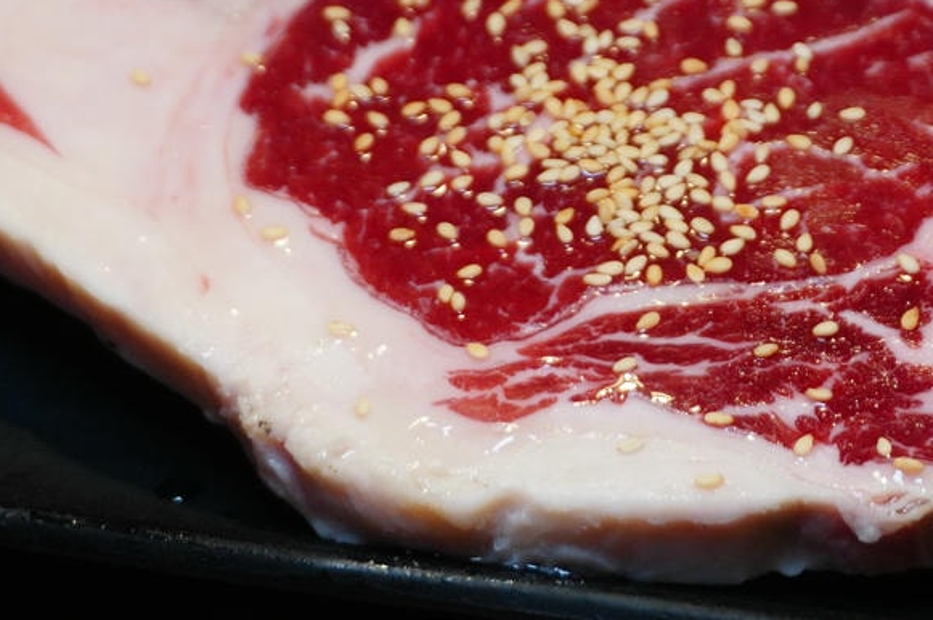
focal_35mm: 127
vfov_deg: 10.7
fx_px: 3289
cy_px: 117
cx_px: 638
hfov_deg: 16.1
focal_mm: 41
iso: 1600
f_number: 5.6
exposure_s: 1/80
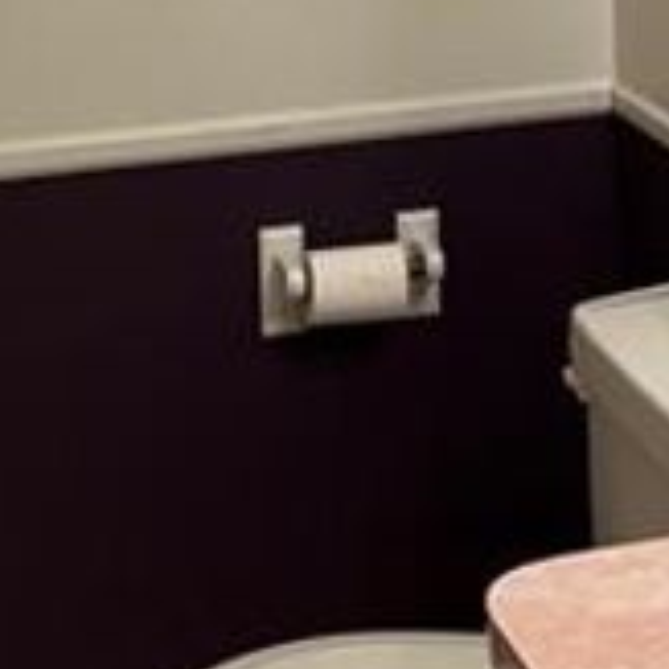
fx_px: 2668
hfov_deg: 14.1
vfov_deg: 14.0
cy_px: -84
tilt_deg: -7.5
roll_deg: -0.5
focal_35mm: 122
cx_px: 632
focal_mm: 5.7
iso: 80
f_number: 1.5
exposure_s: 1/60
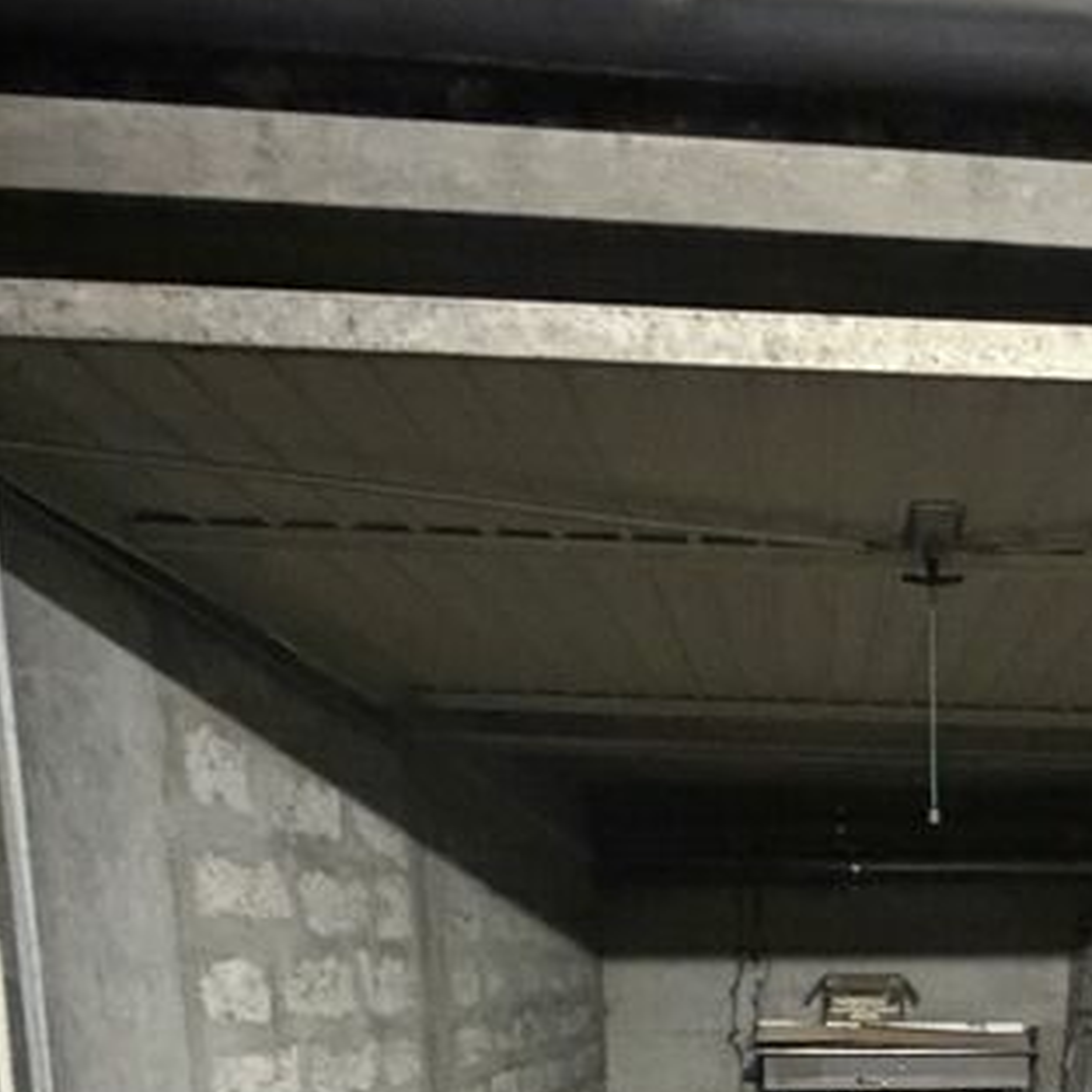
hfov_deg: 40.8
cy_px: 1169
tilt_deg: -9.5
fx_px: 1356
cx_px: 966
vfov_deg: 37.5
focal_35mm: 38
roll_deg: +0.5
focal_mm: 2.22
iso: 1250
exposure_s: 1/25
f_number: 2.2
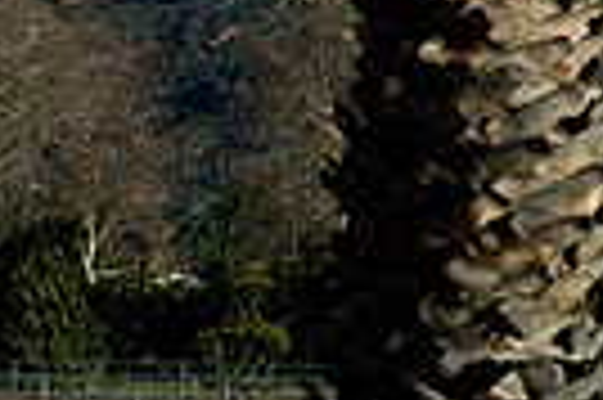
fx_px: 9787
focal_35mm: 585
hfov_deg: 3.5
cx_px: -585
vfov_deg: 2.3
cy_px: 548
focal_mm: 90
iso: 800
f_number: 5.6
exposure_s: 1/2000
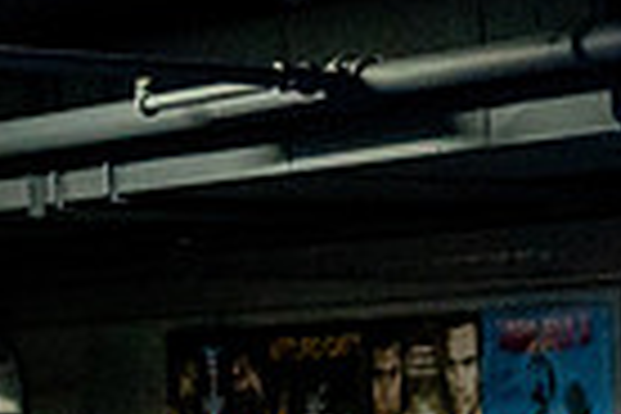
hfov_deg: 9.0
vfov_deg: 6.1
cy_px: 848
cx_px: 1112
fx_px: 3760
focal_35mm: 218
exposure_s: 1/800
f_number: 2.8
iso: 5000
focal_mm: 35
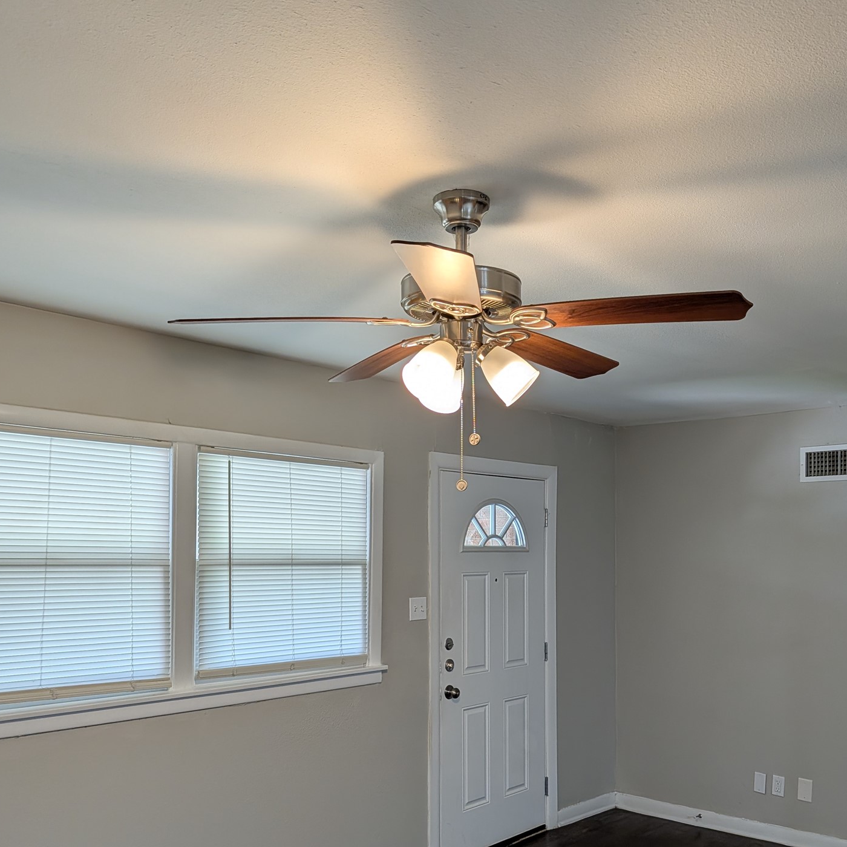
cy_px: 560
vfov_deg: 51.6
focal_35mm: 31
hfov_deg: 52.5
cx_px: 456
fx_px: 858
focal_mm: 6.9
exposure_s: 1/120
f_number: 1.68
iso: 48
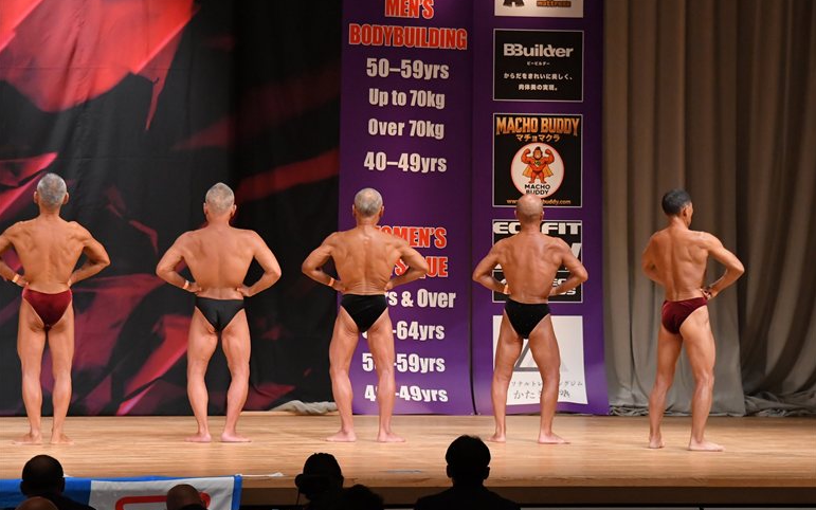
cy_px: 266
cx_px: 408
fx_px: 3825
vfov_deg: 7.6
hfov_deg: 12.2
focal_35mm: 172
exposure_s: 1/400
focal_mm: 112
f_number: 5.6
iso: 5600
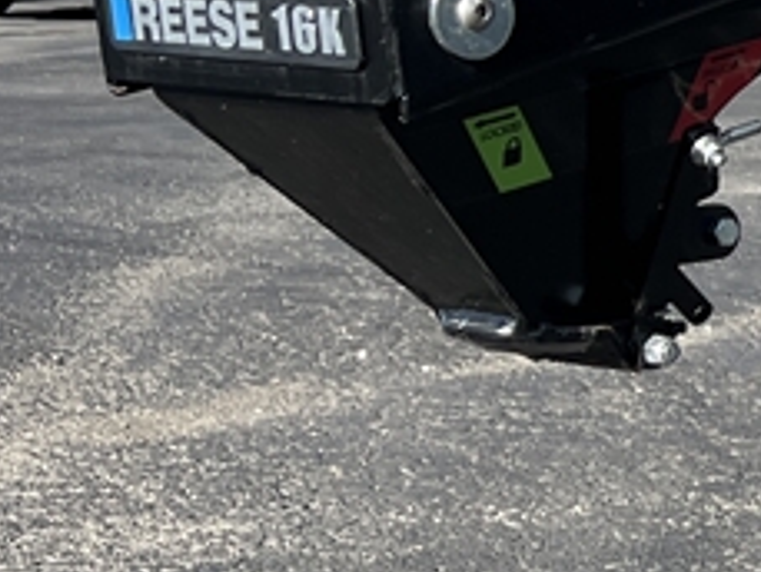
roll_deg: +1.4
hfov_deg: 12.4
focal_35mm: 136
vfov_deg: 10.9
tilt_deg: -9.9
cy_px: 279
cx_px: 1638
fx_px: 2991
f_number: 1.5
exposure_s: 1/2252
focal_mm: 5.7
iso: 50
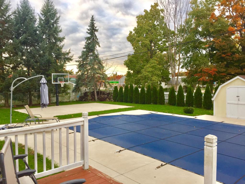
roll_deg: +0.1
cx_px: 122
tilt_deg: -1.4
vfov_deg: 48.2
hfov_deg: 61.7
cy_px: 92
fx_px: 205
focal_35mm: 29
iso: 40
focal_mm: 4.15
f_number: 2.2
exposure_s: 1/120
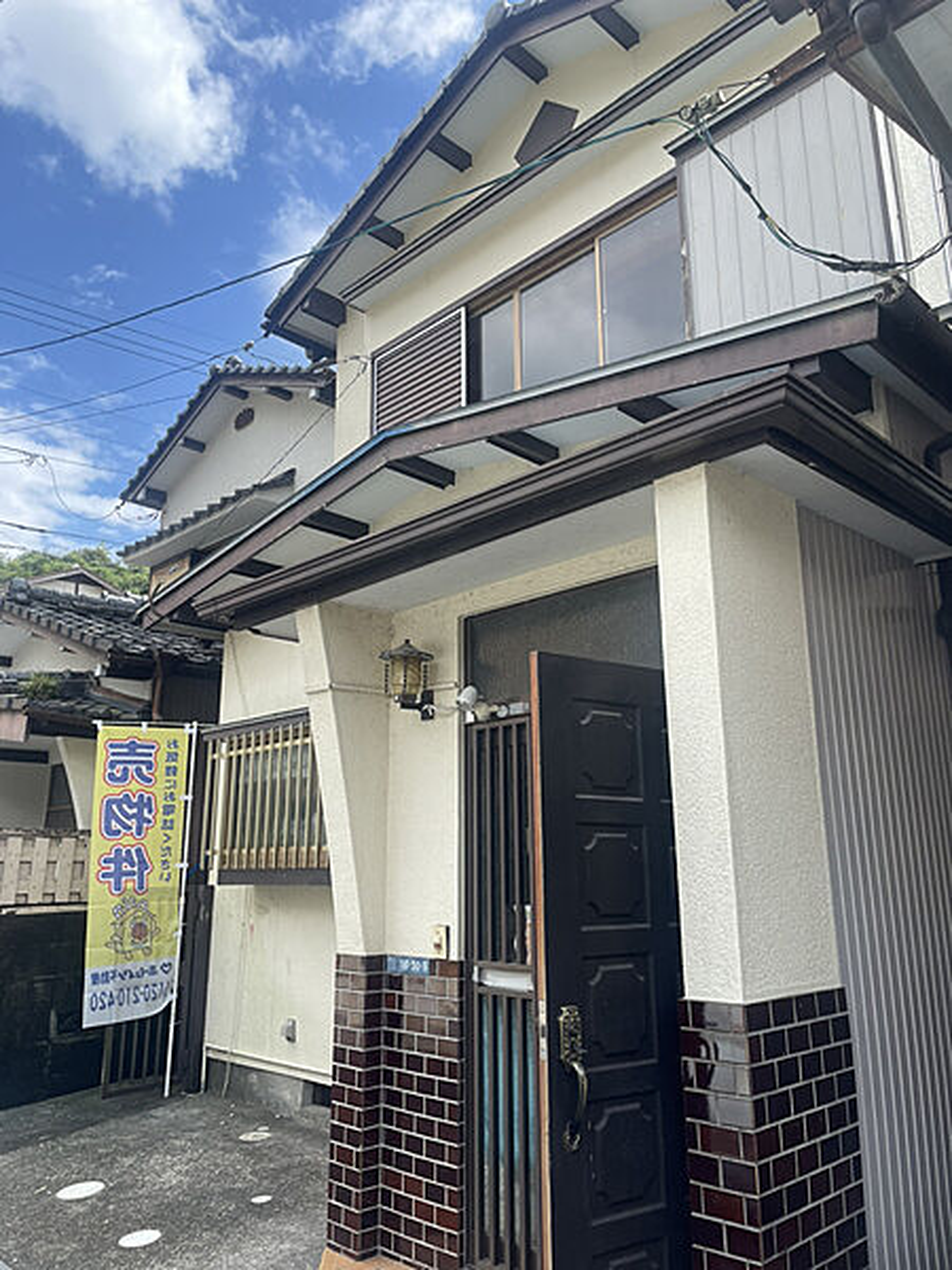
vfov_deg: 67.3
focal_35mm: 26
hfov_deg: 53.1
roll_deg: +1.7
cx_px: 476
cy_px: 635
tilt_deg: +16.6
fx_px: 953
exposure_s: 1/1319
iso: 32
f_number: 1.6
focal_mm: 4.2
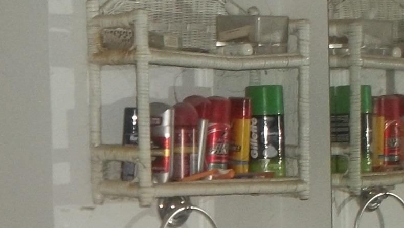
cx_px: 37
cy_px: 303
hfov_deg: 16.2
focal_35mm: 131
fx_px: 1404
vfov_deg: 9.1
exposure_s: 1/30
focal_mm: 5.9
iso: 160
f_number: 3.3
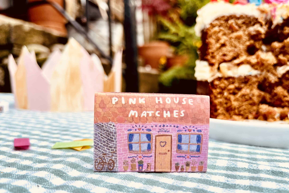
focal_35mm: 28
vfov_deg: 46.4
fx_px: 225
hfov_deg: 65.5
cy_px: 102
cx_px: 148
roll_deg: +2.3
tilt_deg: -2.8
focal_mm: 5.1
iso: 50
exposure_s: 1/992
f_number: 1.6
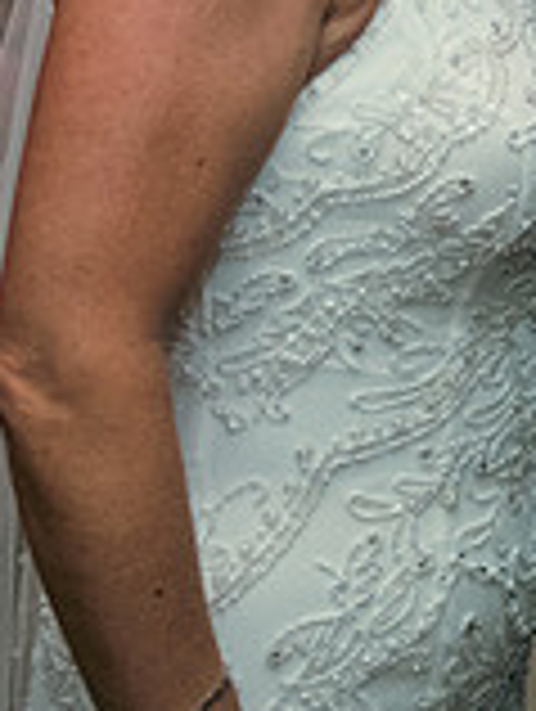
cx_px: 797
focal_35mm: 127
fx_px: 2615
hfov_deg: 11.3
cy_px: -83
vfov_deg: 15.1
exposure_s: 1/160
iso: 800
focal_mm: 36
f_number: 3.5
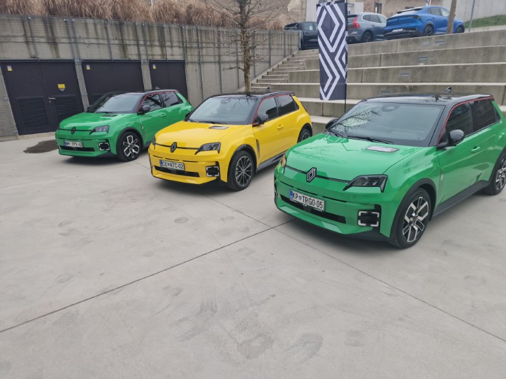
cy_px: 190
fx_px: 336
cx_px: 253
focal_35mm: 23
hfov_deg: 73.9
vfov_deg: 58.9
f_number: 1.8
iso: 50
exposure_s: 1/2222
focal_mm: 6.4
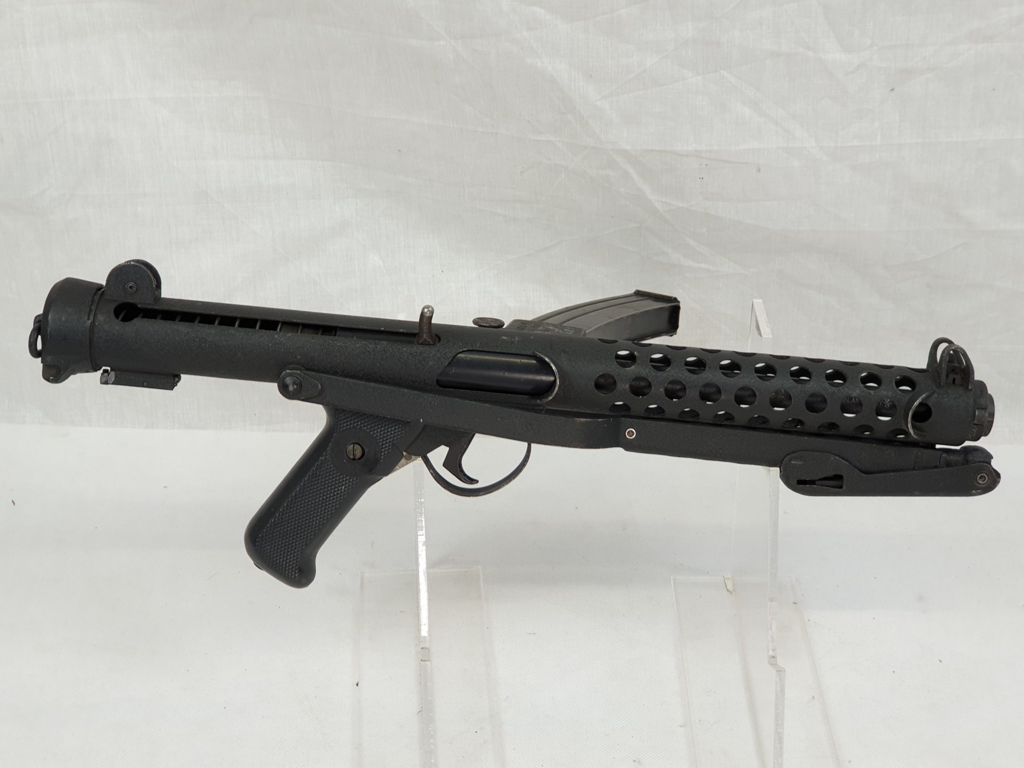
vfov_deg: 28.0
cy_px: 384
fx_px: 1538
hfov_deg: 36.8
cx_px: 512
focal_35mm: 52
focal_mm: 6
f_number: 2.4
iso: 100
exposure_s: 1/33
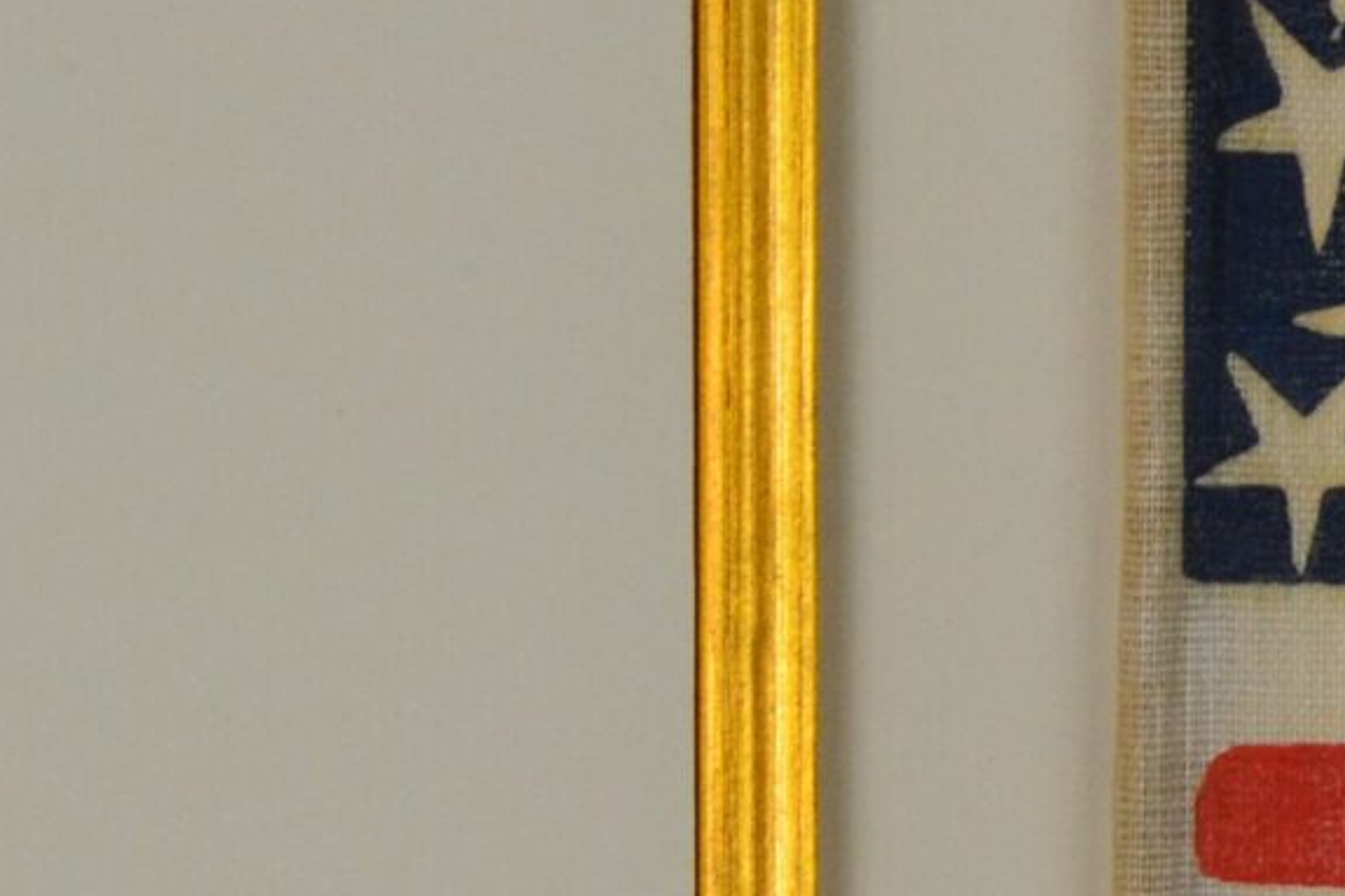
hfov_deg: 2.3
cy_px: 722
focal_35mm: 902
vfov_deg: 1.5
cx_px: 2643
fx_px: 33697
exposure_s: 1/125
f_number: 9
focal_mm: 135
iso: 800
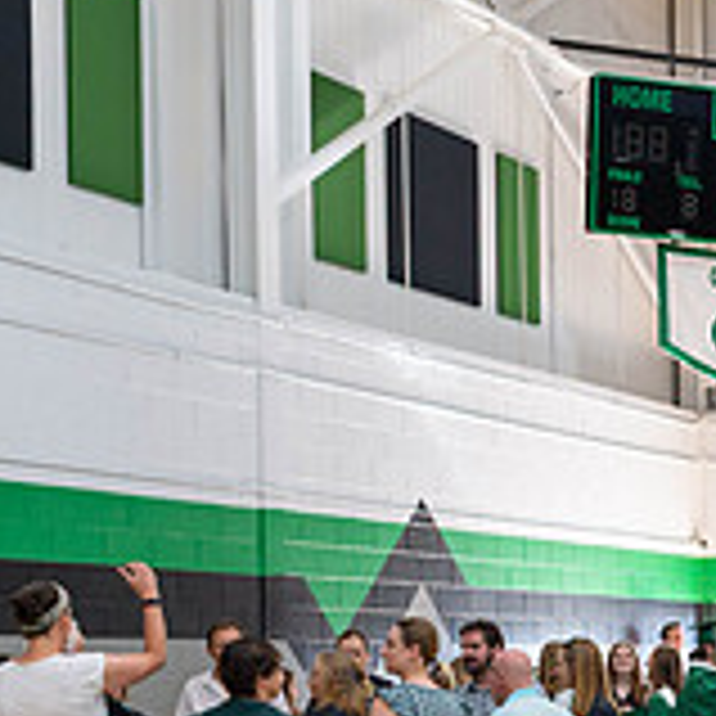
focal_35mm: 93
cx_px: 978
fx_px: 2176
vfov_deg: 18.3
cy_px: 682
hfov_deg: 17.3
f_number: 2.8
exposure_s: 1/100
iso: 160
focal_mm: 24
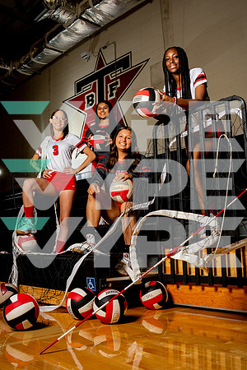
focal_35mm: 36
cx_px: 124
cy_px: 185
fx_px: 370
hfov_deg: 36.9
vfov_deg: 53.1
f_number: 6.3
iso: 400
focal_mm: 24
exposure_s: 1/250
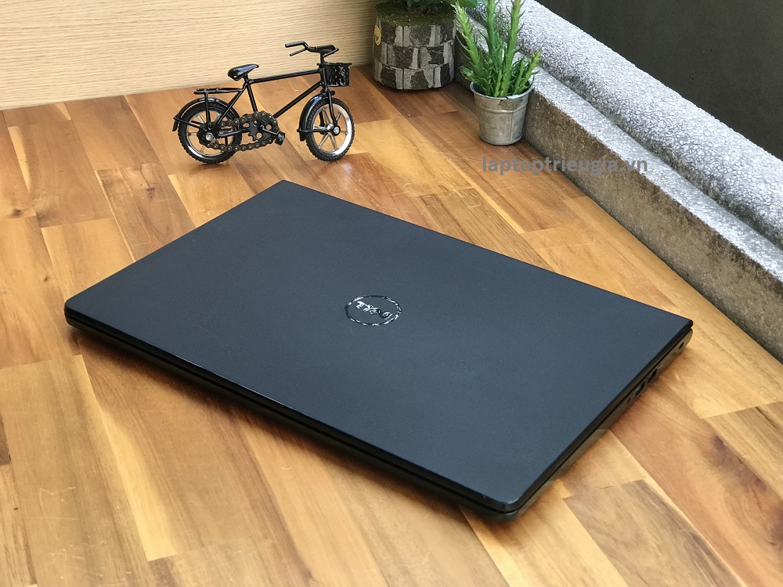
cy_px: 294
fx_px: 1289
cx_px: 392
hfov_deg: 33.8
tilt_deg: -30.6
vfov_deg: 25.7
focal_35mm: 57
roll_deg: -0.4
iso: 64
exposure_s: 1/50
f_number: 2.8
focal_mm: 6.6
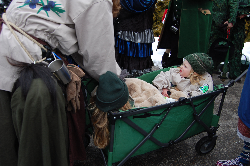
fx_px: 208
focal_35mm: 30
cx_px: 125
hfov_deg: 62.0
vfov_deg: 43.5
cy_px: 83
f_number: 5.6
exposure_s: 1/125
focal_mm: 20
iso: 200
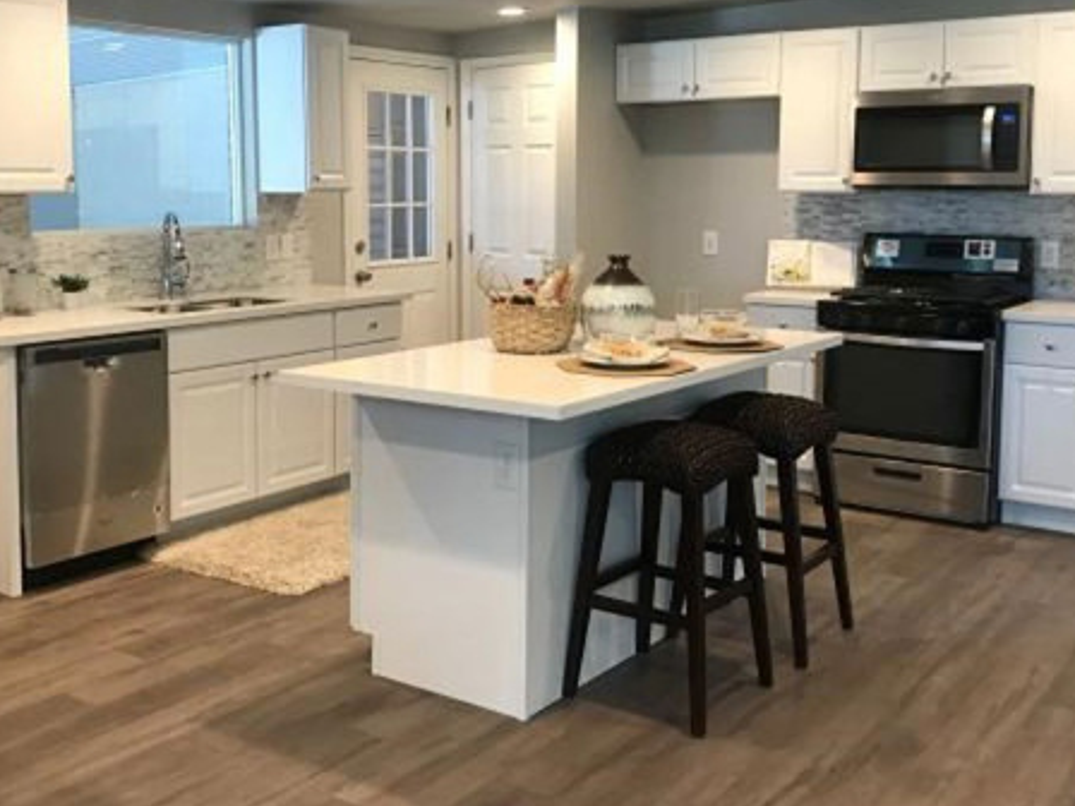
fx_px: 1242
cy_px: 312
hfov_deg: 46.8
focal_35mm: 40
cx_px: 535
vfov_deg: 35.8
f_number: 1.8
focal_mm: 3.99
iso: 40
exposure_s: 1/30
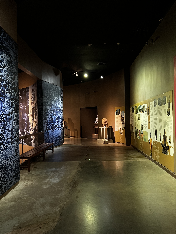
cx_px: 88
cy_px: 117
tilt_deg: +0.8
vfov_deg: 67.3
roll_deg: +0.5
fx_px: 176
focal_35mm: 26
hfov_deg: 53.1
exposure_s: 1/25
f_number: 1.5
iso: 500
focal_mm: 5.7
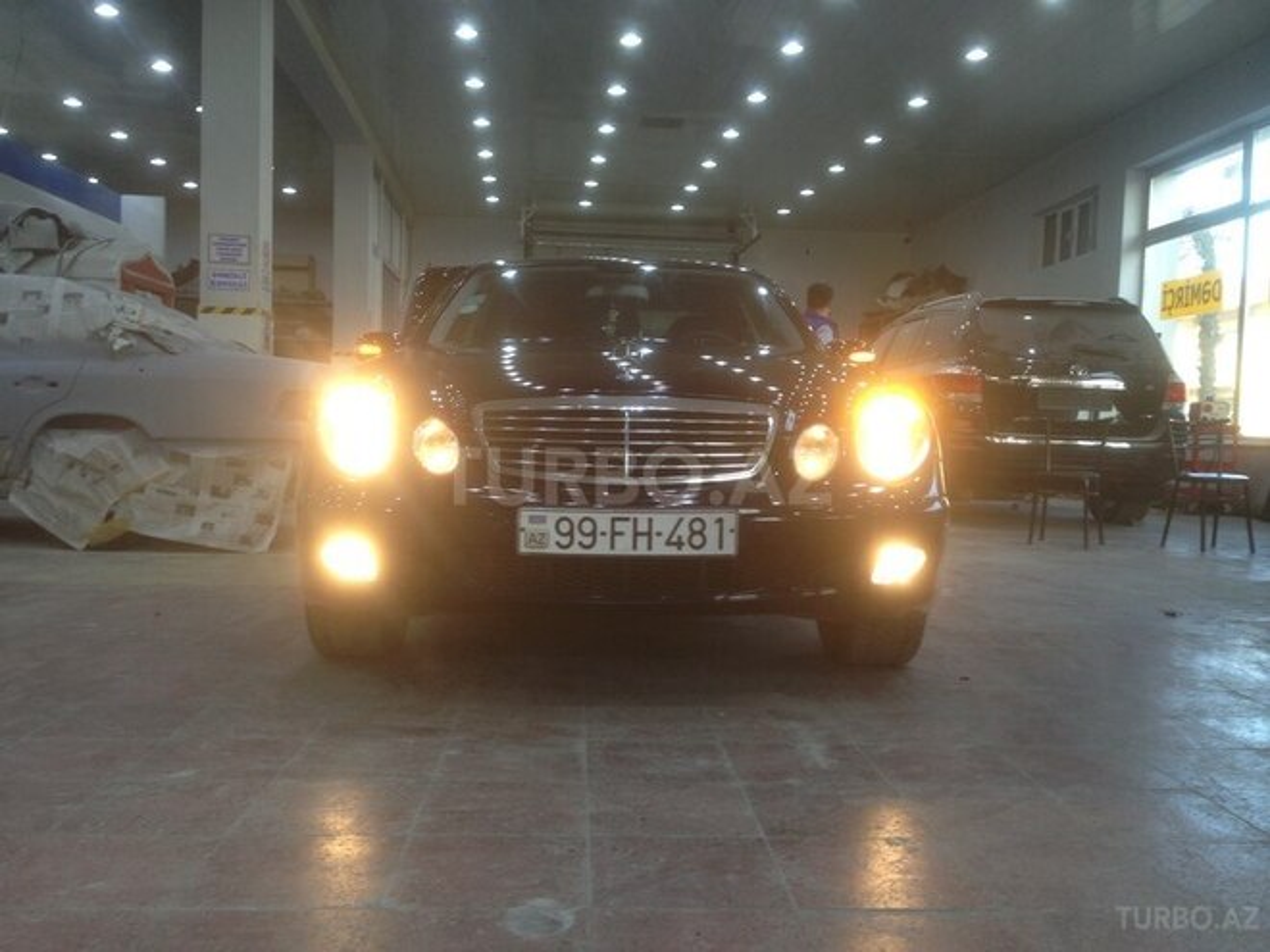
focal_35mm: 33
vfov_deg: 42.9
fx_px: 1211
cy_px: 476
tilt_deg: -3.2
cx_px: 635
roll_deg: -0.9
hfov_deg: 55.4
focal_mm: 4.12
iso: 50
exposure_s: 1/40
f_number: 2.4
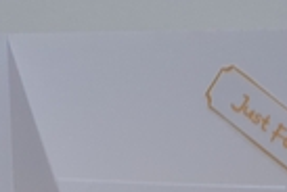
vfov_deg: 13.8
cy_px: 308
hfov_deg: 22.1
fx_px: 735
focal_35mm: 92
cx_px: 163
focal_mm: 3.6
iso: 200
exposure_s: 1/50
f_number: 1.9
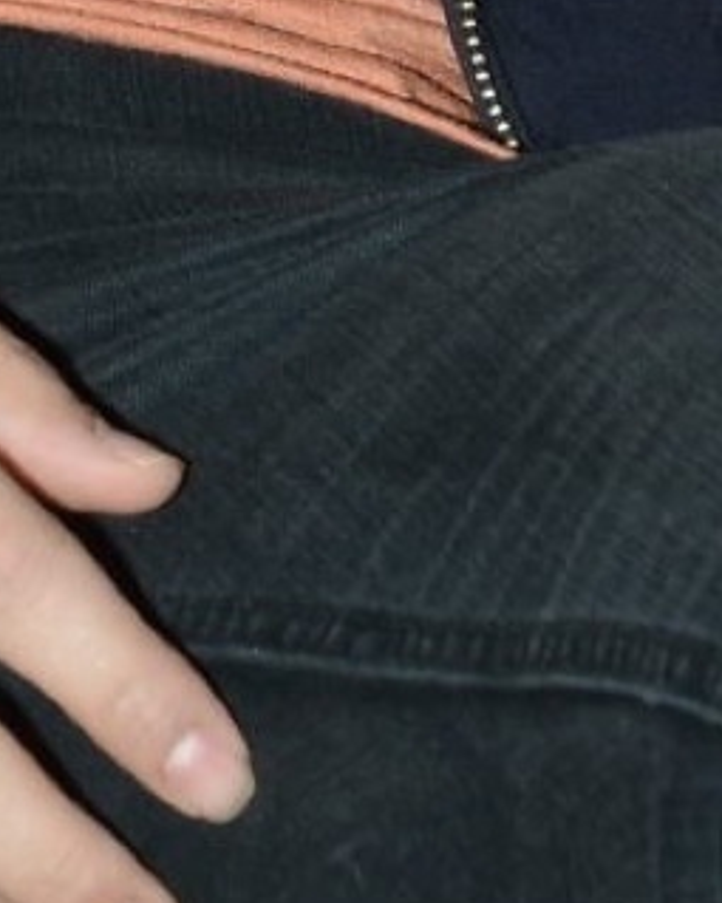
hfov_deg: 3.3
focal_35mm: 463
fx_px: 12373
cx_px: -430
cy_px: -1360
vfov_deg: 4.1
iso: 400
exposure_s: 1/125
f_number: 8
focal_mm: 58
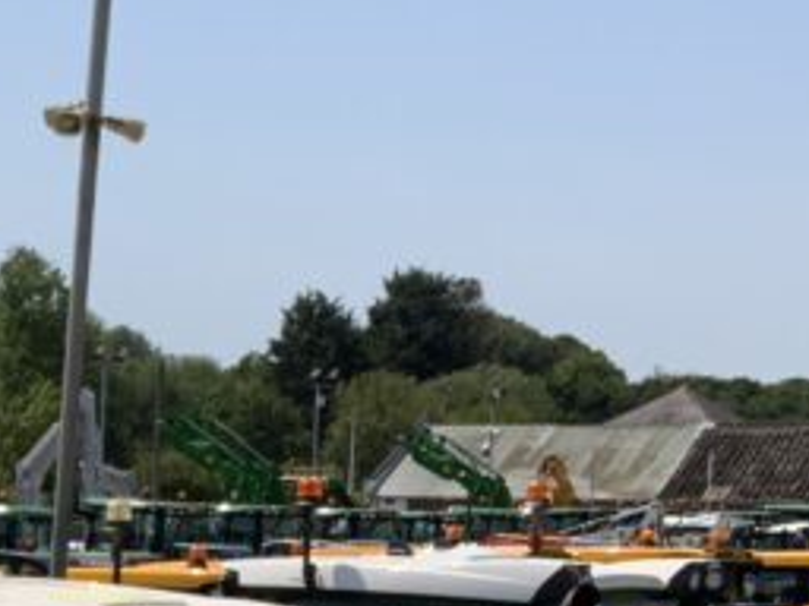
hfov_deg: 16.3
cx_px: -155
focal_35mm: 116
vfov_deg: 12.4
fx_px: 2711
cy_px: 776
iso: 16
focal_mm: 3
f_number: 1.8
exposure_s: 1/2320
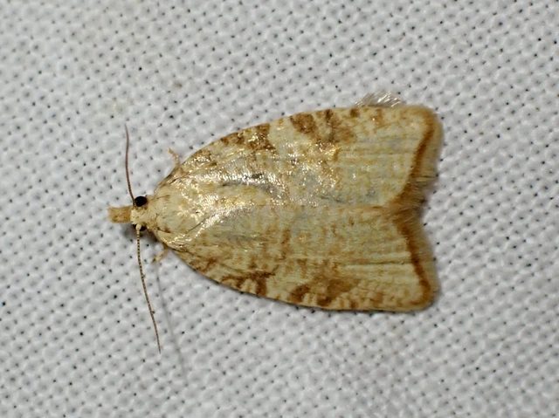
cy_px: 209
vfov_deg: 14.8
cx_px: 280
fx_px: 1614
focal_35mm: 100
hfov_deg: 19.7
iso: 500
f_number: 4.9
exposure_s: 1/160
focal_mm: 18
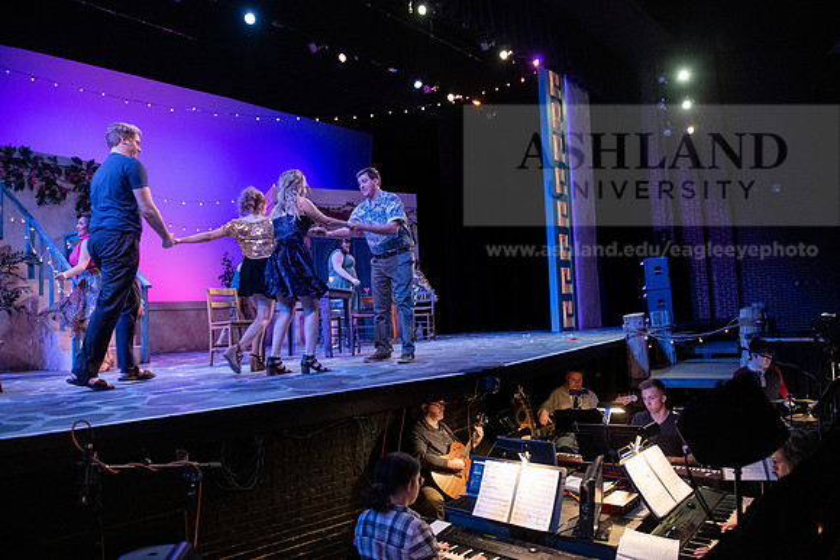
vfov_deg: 53.2
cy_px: 280
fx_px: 560
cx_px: 420
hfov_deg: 73.7
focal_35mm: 24
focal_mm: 24
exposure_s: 1/200
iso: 6400
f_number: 2.8
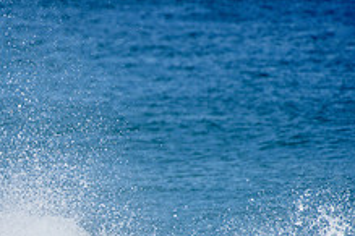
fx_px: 13075
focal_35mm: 1326
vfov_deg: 1.0
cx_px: -101
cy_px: 271
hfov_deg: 1.6
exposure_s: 1/2500
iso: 250
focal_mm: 500
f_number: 6.3
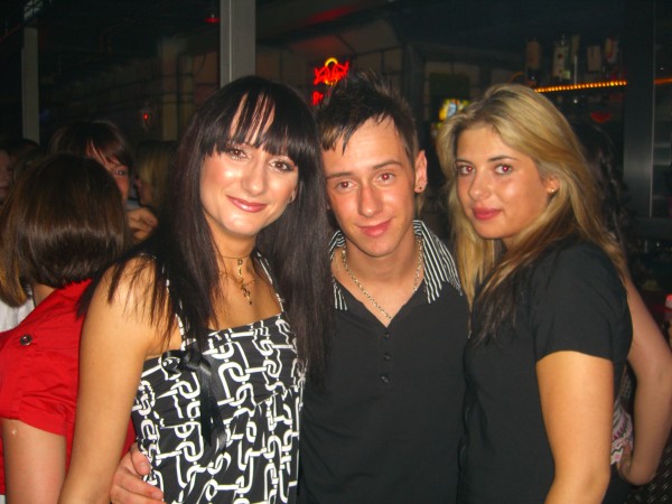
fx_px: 738
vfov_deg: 37.7
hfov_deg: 49.0
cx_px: 336
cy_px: 252
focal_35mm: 38
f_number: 2.8
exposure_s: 1/60
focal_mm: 7.9
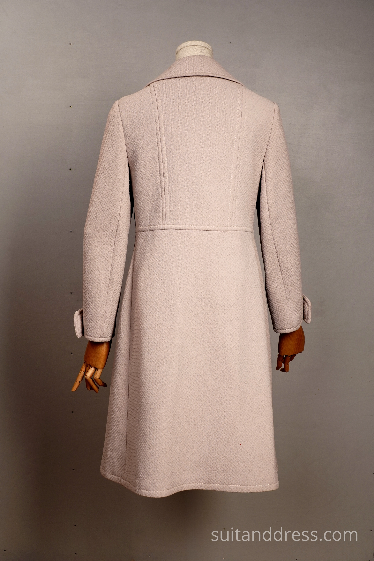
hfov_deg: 28.1
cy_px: 280
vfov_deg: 41.1
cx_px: 187
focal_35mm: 48
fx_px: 748
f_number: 8
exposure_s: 1/25
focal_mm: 32
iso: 250
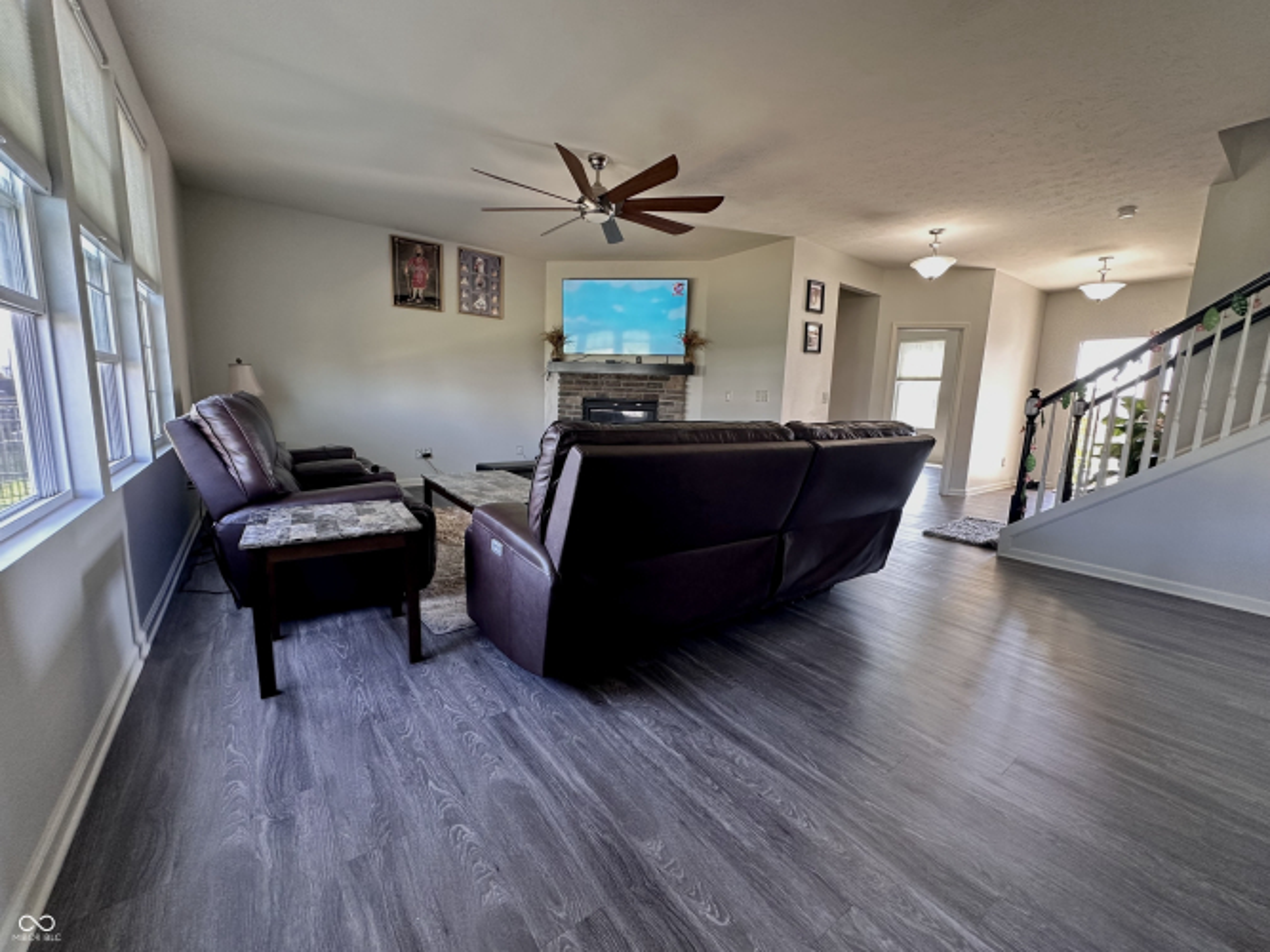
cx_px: 635
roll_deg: -2.2
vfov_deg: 85.7
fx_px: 514
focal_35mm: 14
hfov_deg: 102.1
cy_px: 476
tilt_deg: -8.2
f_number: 2.2
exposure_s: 1/50
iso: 200
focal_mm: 2.22
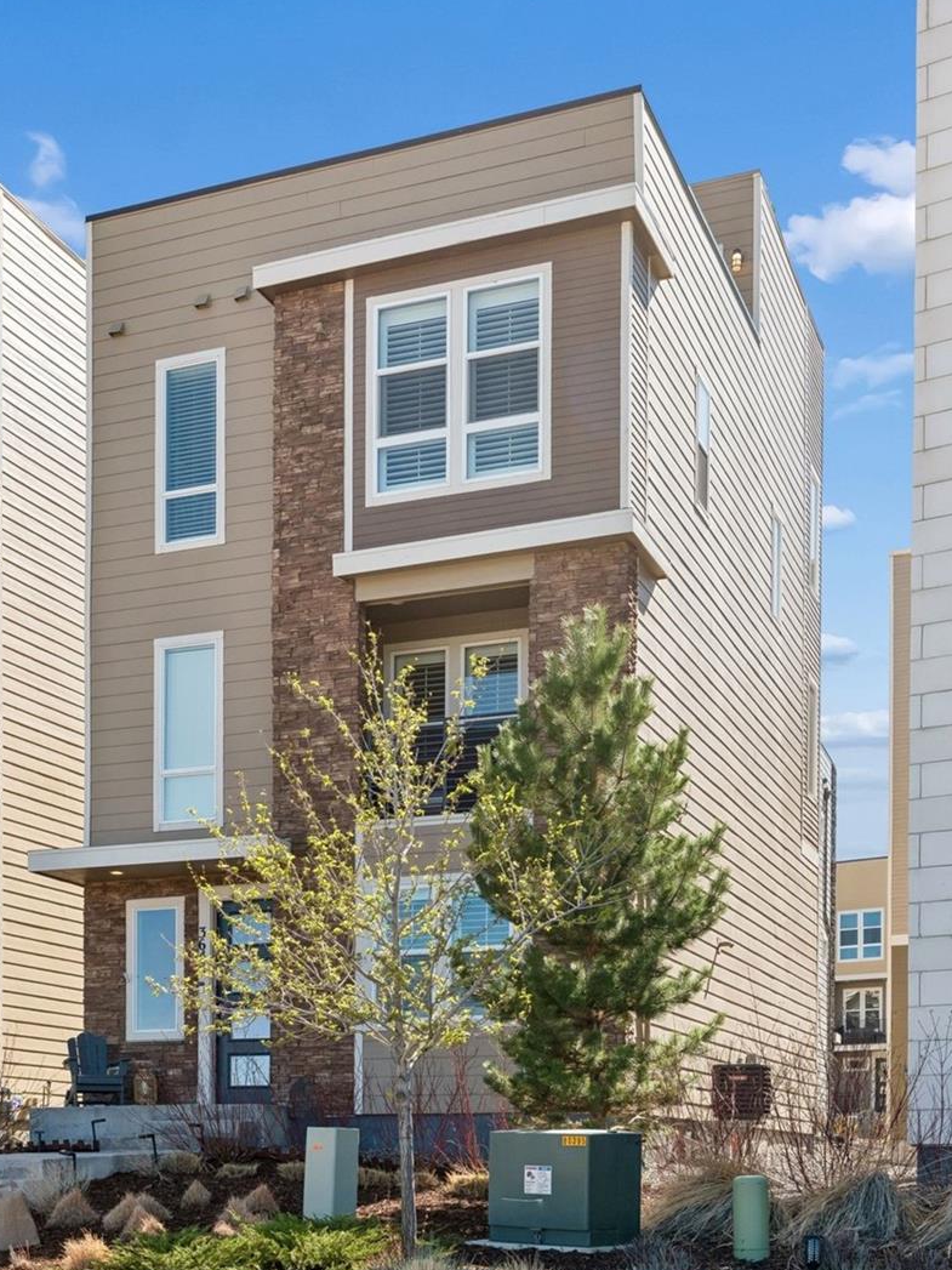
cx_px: 353
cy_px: 634
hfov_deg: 30.7
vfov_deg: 40.4
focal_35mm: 47
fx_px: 1724
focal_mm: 32
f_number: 9
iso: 400
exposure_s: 1/500
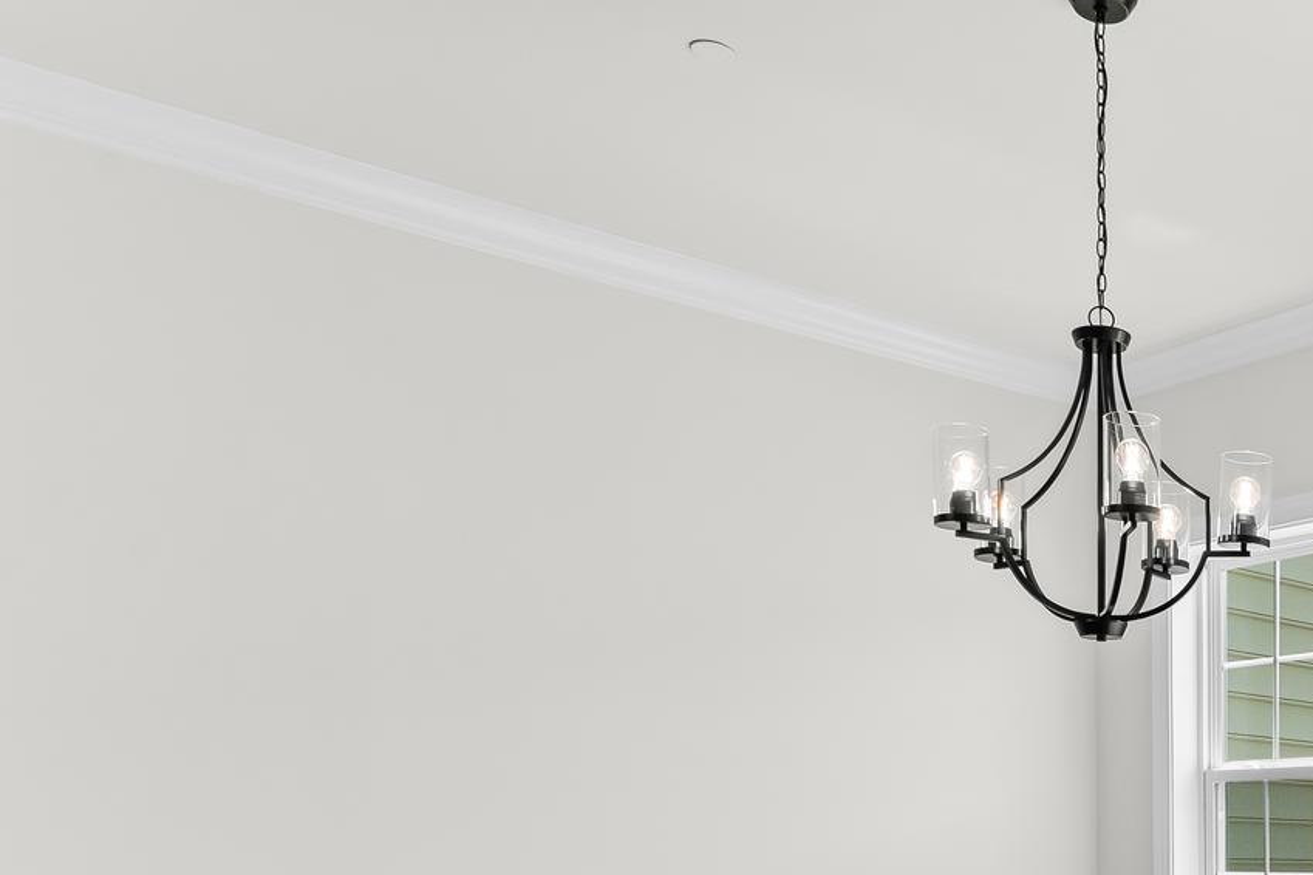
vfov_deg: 30.4
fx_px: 1495
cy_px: 870
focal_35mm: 41
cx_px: 1472
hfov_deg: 38.5
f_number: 8
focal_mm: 17
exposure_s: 1/40
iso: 200
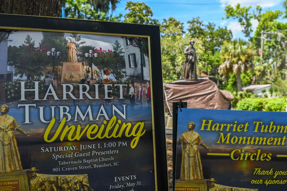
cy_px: 96
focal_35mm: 34
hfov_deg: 55.8
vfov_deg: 38.9
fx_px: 271
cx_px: 144
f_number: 3.5
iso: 500
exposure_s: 1/3200
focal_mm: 17
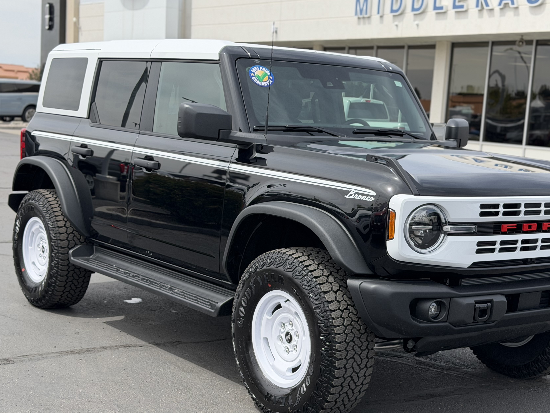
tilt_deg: -4.7
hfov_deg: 33.2
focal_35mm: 58
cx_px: 324
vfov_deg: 25.2
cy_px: 226
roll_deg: -3.1
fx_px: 922
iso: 80
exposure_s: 1/3226
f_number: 1.78
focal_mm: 6.76
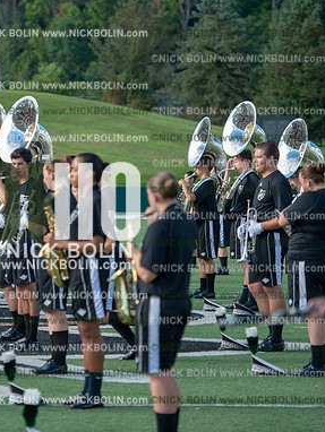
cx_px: 60
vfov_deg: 11.1
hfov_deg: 8.3
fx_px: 2226
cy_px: 216
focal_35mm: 178
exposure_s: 1/1000
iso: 160
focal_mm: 122
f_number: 2.8
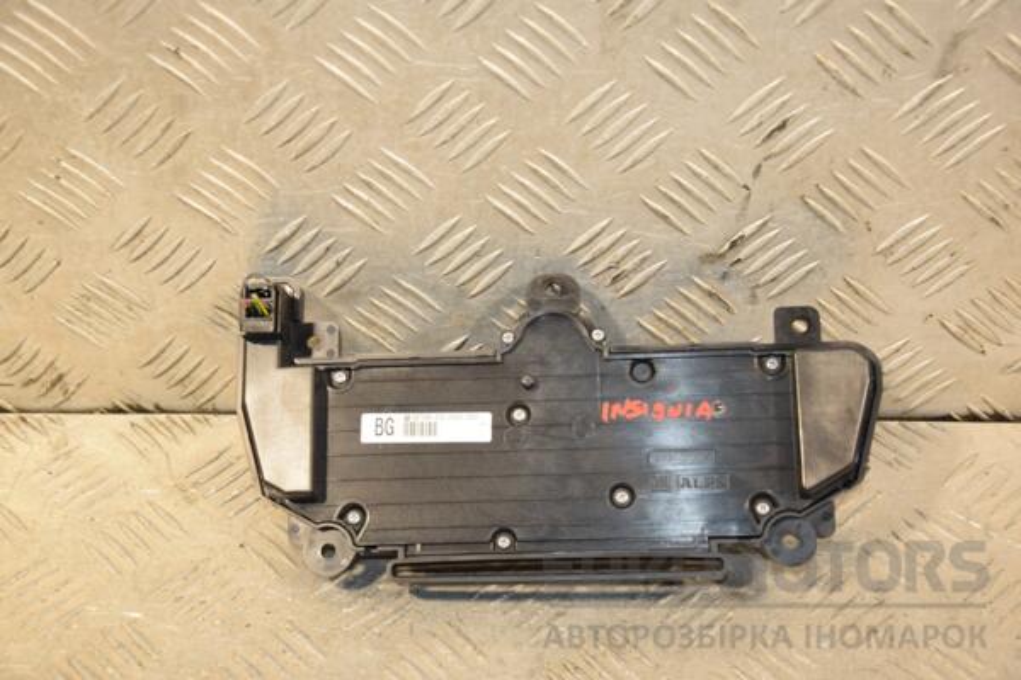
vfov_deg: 20.2
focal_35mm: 68
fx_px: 1914
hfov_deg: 29.9
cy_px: 340
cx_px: 510
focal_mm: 45
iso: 800
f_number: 4.8
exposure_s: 1/160
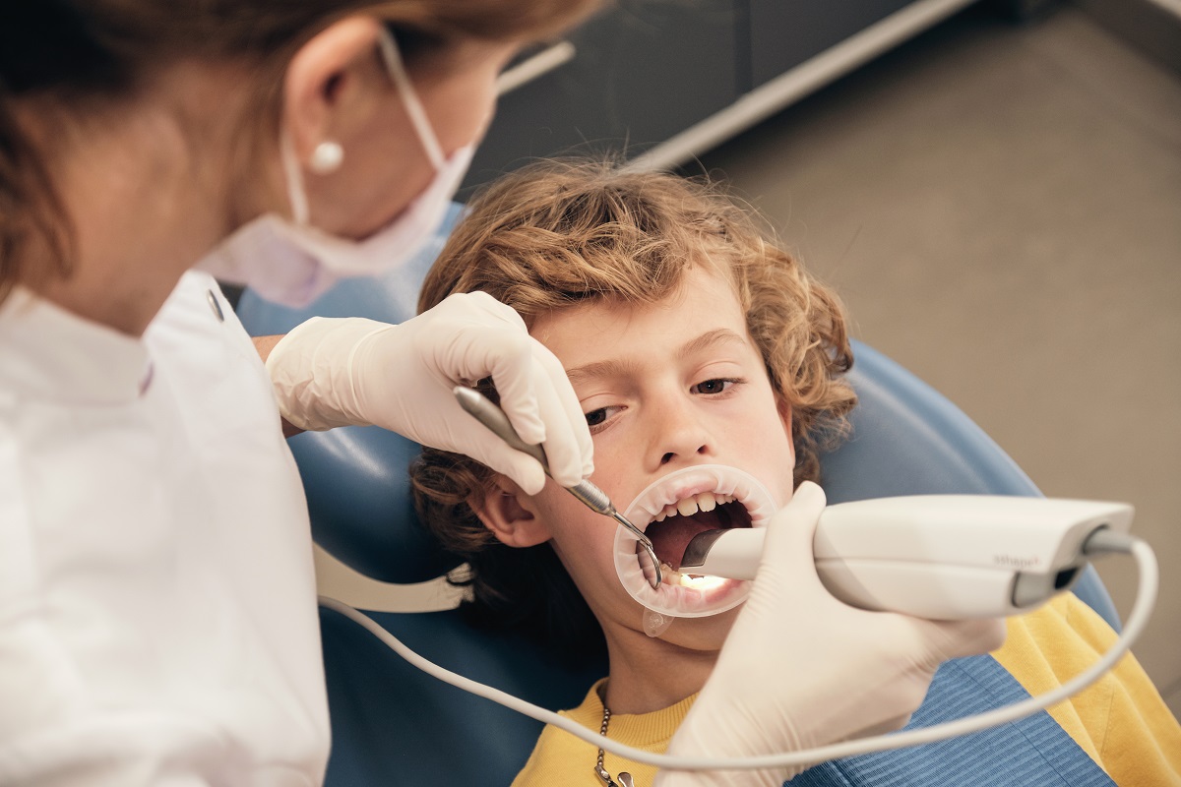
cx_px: 590
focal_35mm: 75
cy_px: 394
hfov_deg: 27.0
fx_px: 2460
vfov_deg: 18.2
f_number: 2.8
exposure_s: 1/250
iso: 400
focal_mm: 50
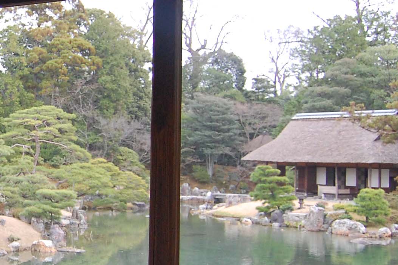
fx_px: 850
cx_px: -36
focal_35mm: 77
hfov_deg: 24.6
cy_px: 138
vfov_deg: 17.7
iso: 800
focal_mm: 18
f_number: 3.5
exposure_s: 1/200
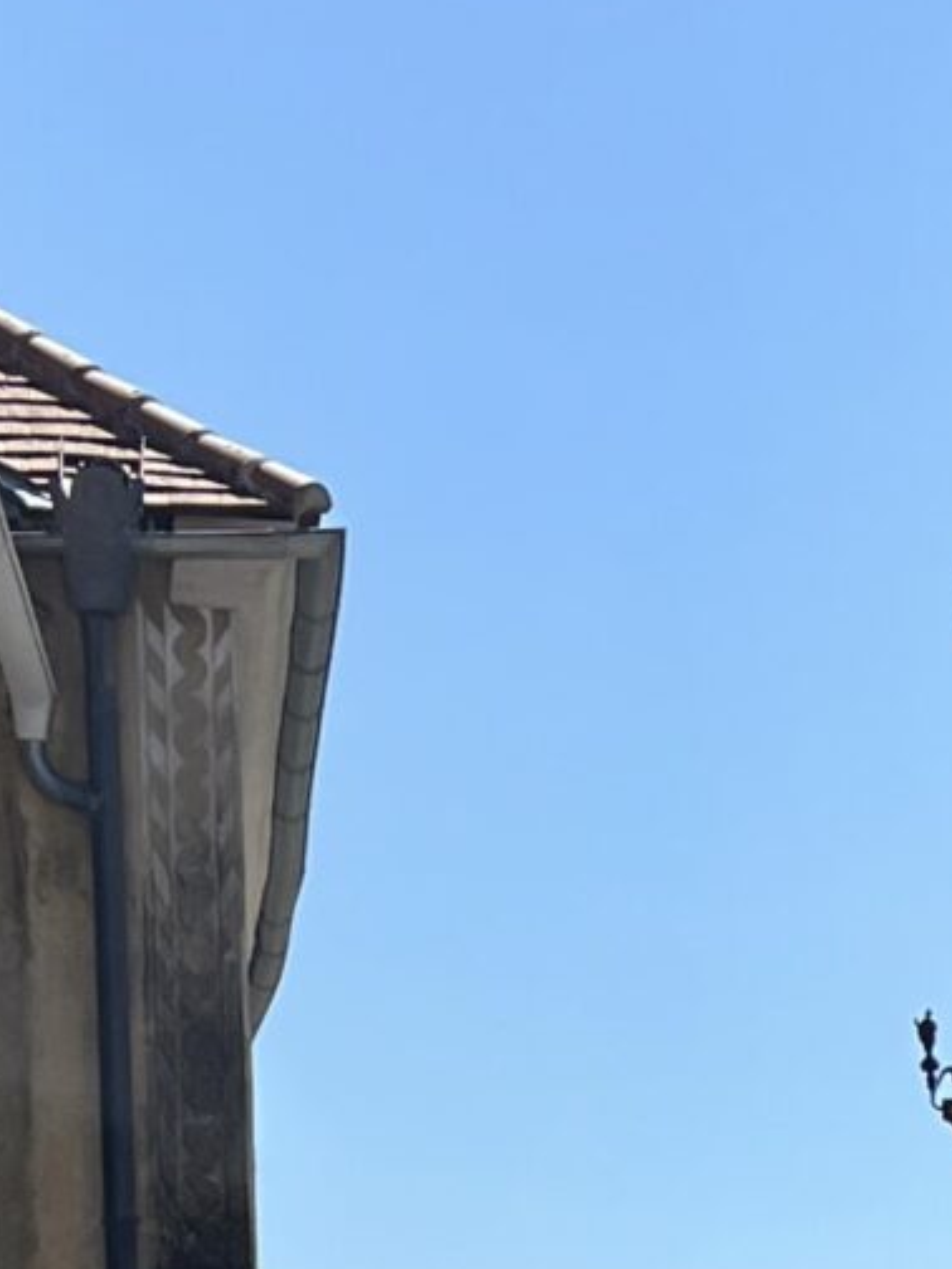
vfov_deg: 14.8
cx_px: 909
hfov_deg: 11.1
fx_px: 4840
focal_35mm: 132
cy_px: 1176
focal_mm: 5.7
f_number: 1.5
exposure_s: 1/5319
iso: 50
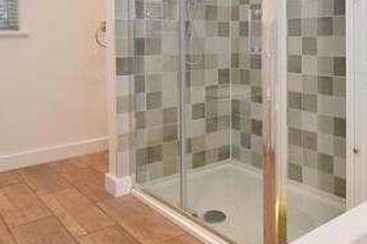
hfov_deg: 53.4
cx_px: 246
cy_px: 42
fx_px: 357
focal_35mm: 35
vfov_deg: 36.3
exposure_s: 1/25
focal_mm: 10
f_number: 9
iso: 400
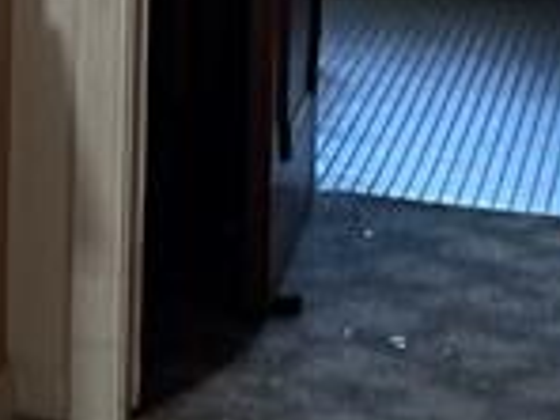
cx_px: -1018
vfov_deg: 8.4
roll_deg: +0.9
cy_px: -212
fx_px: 2799
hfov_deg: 9.4
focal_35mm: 173
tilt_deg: -6.1
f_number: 1.6
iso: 400
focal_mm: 5.1
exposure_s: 1/40
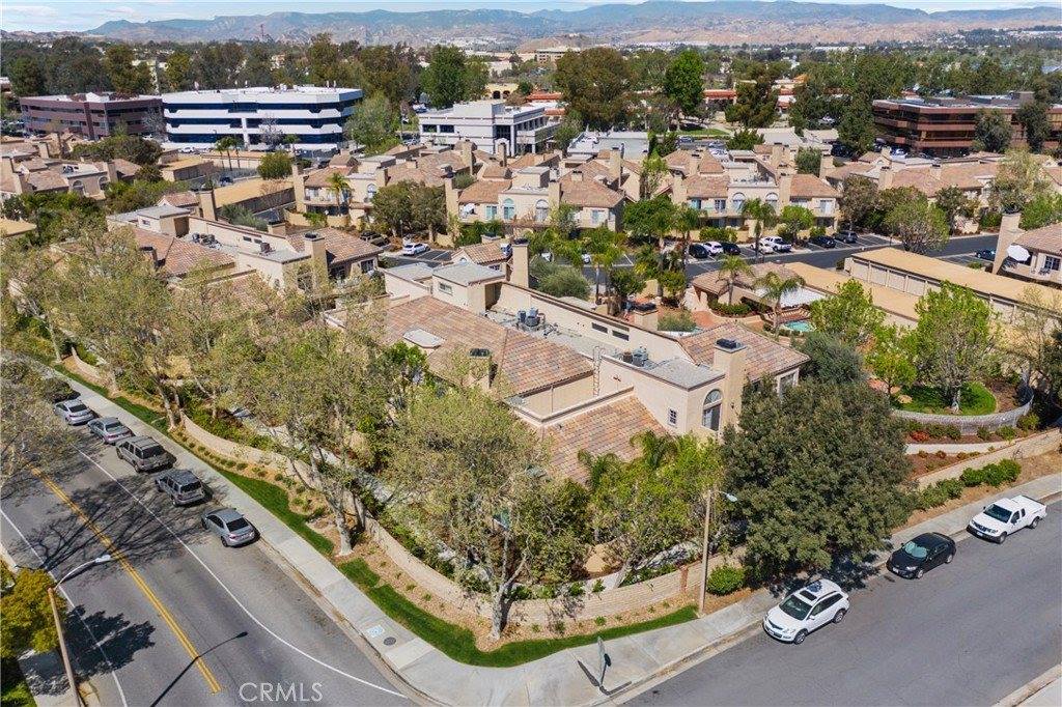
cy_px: 354
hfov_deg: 65.5
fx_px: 826
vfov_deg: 46.4
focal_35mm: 28
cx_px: 531
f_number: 2.8
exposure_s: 1/1600
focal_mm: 10.26
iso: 100
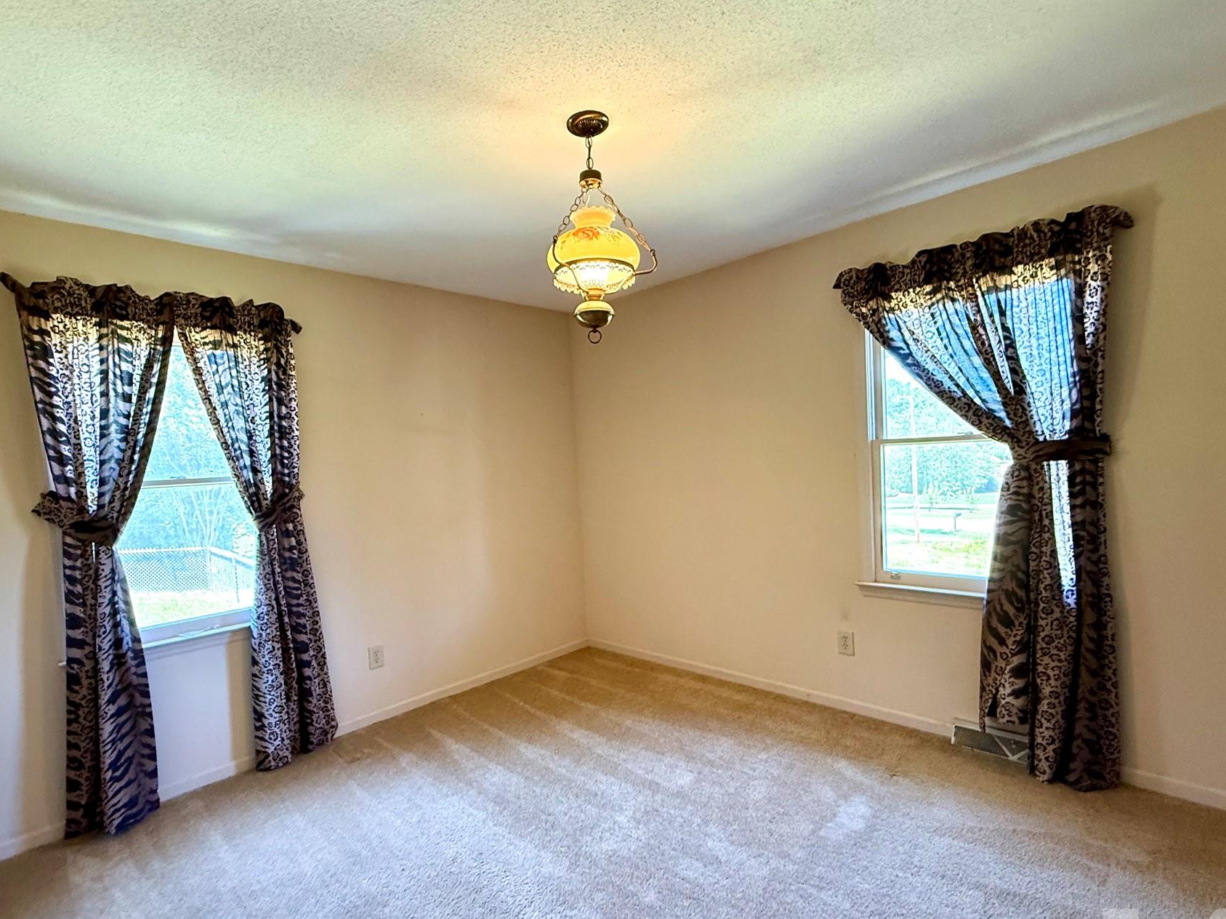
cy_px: 493
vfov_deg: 74.6
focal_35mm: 17
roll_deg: +2.9
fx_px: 602
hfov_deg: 91.0
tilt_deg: -3.3
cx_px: 590
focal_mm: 2.22
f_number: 2.2
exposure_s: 1/62
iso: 400
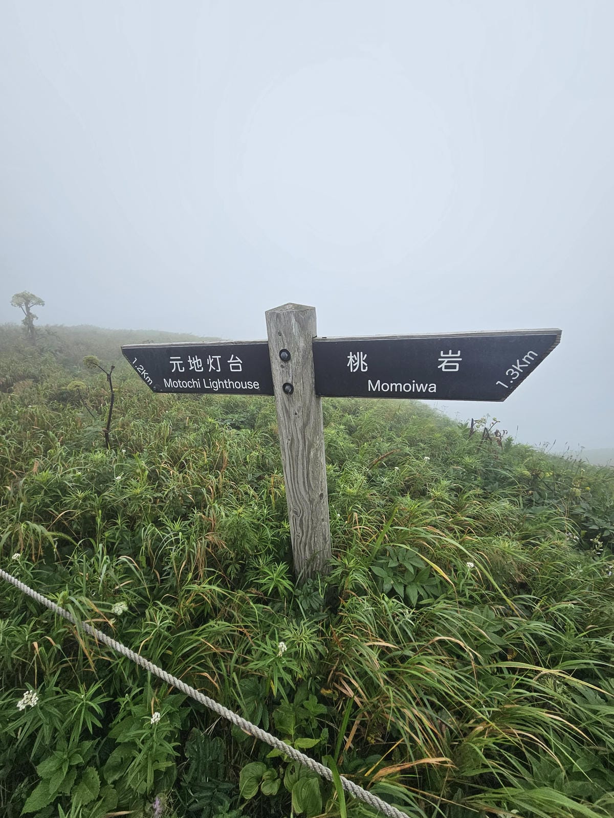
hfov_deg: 89.9
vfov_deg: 106.2
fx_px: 307
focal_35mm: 13
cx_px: 307
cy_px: 409
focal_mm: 2.2
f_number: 2.2
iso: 50
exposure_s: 1/1123
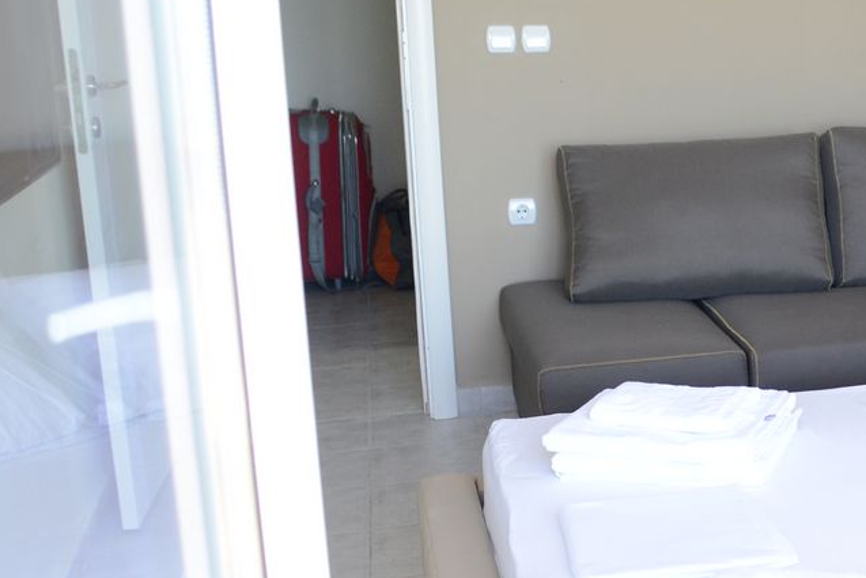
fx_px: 1468
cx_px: 987
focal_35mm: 61
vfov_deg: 22.3
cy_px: 302
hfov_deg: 29.2
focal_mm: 24
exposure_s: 1/200
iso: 1250
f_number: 3.5
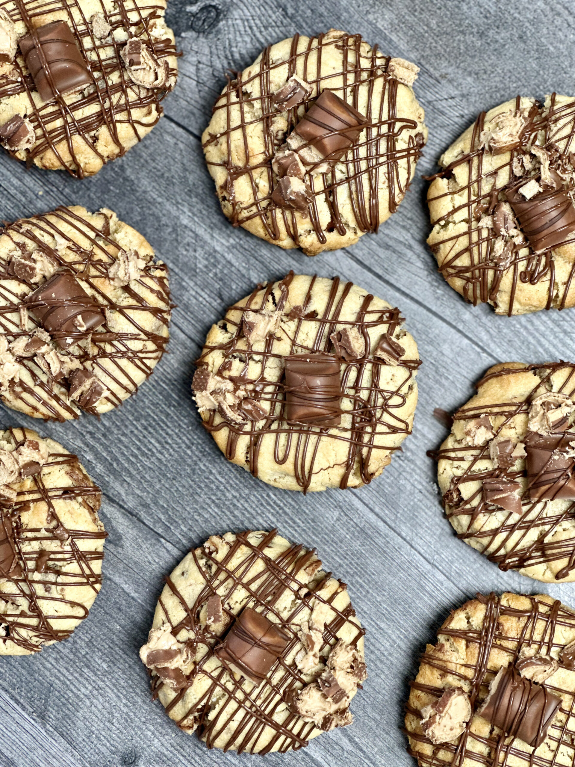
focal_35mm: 77
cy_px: 384
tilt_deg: -86.3
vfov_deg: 25.3
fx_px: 1705
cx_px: 288
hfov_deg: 19.1
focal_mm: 9
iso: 160
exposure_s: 1/40
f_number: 2.8
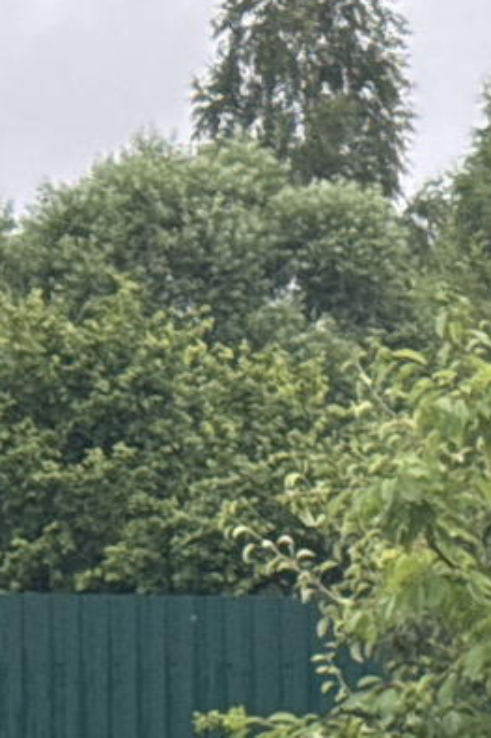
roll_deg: +1.1
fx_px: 5180
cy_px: 869
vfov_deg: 8.1
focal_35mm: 253
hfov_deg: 5.2
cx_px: 1339
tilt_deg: +0.2
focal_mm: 6.76
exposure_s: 1/503
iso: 64
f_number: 1.78
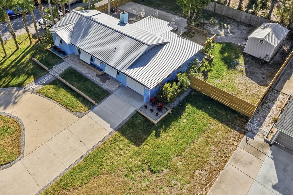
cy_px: 71
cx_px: 120
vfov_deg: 44.5
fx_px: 236
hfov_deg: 63.2
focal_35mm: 29
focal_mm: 8.4
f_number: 2.8
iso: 100
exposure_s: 1/60
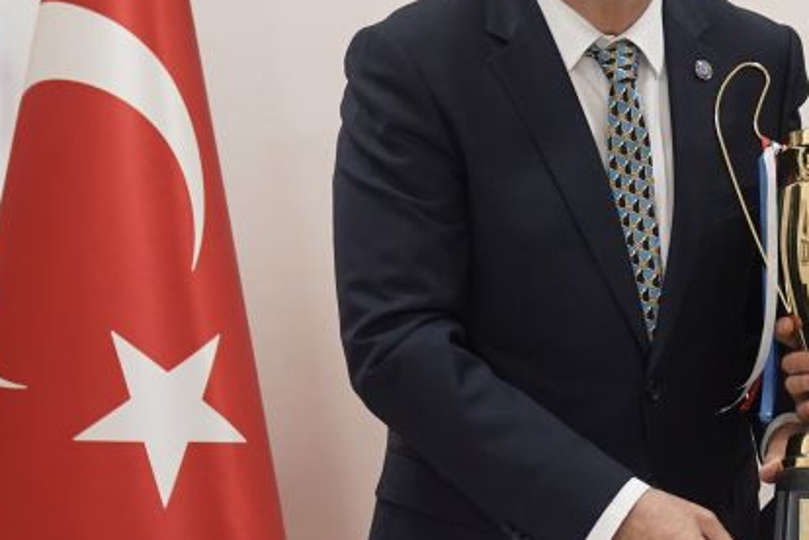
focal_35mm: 116
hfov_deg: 17.3
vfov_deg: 11.8
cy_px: 323
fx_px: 2607
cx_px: 789
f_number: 3.2
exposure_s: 1/125
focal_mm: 32
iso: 1600
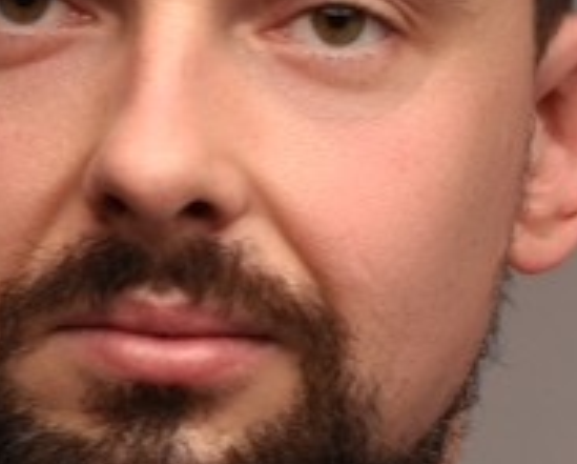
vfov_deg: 5.1
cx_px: 126
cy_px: 1449
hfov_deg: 6.7
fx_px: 4909
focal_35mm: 287
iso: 160
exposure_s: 1/200
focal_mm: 35
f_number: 3.5
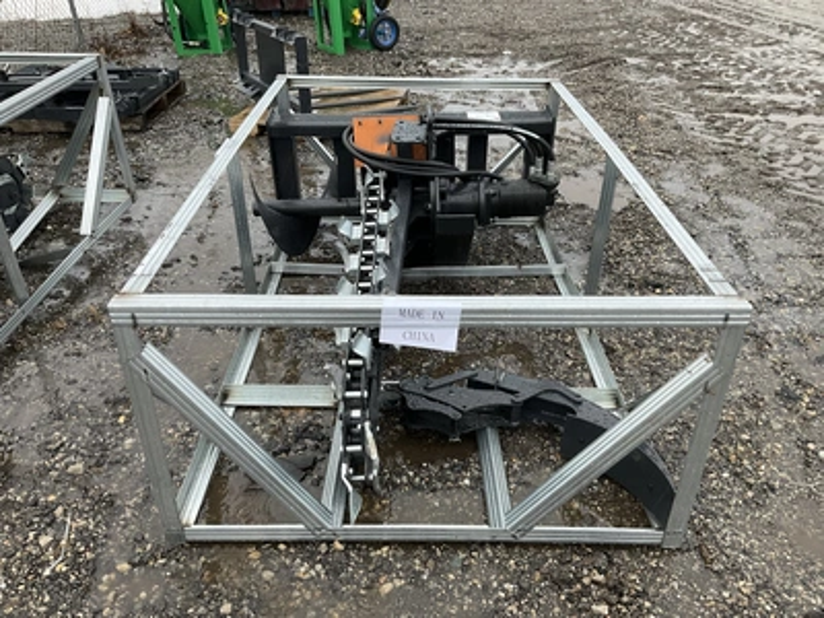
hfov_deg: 61.7
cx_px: 412
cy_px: 309
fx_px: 690
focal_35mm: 29
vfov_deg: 48.2
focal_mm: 3
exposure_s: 1/84
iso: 64
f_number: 1.8
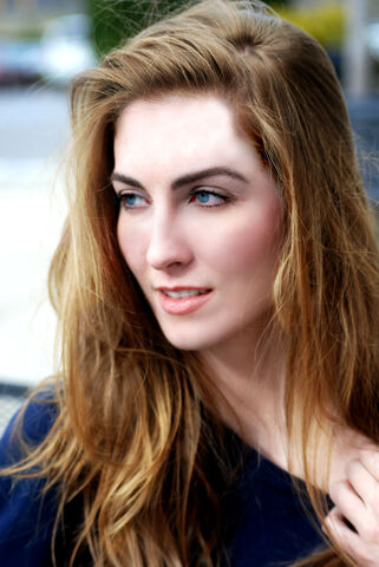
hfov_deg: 13.1
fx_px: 1654
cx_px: 190
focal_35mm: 105
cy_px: 284
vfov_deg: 19.4
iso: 200
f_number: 4.5
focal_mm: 70
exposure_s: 1/320
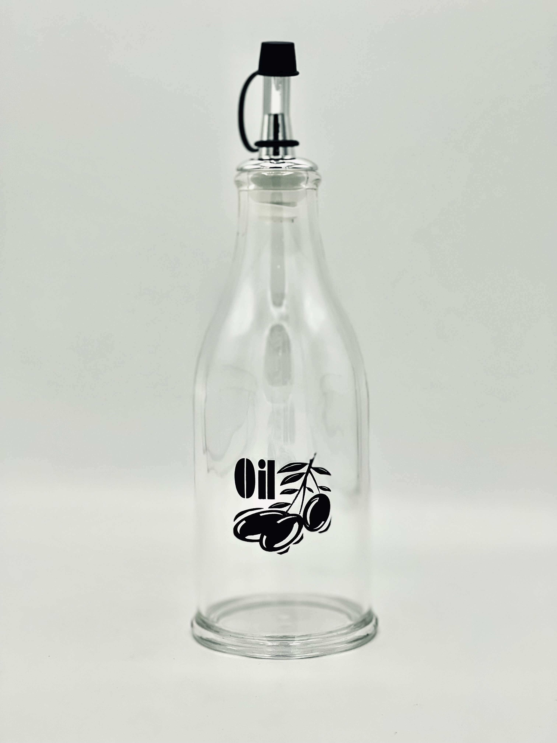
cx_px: 278
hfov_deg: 22.9
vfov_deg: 30.3
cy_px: 372
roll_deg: -1.3
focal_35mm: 64
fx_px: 1373
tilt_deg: -5.8
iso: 32
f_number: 2.2
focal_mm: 7.5
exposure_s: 1/1033
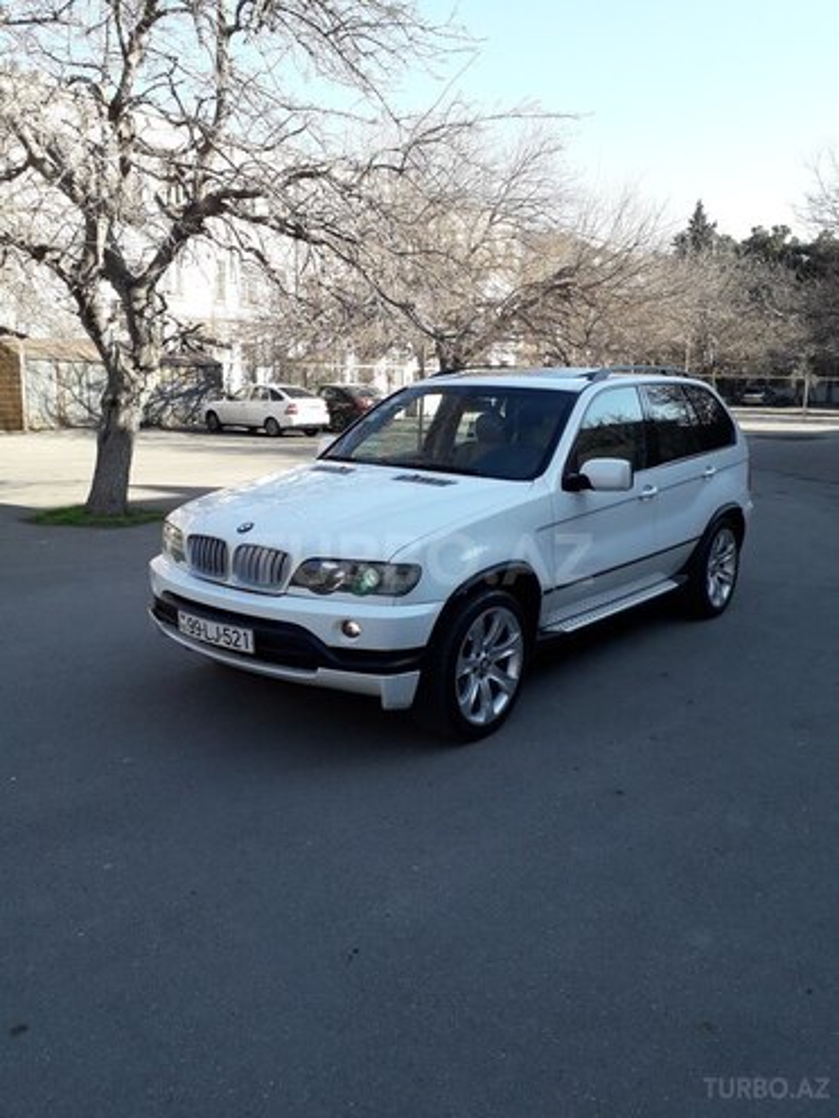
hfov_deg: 51.4
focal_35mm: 27
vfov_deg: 65.3
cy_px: 559
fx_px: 873
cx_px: 420
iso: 40
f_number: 1.9
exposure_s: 1/425
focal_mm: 3.6
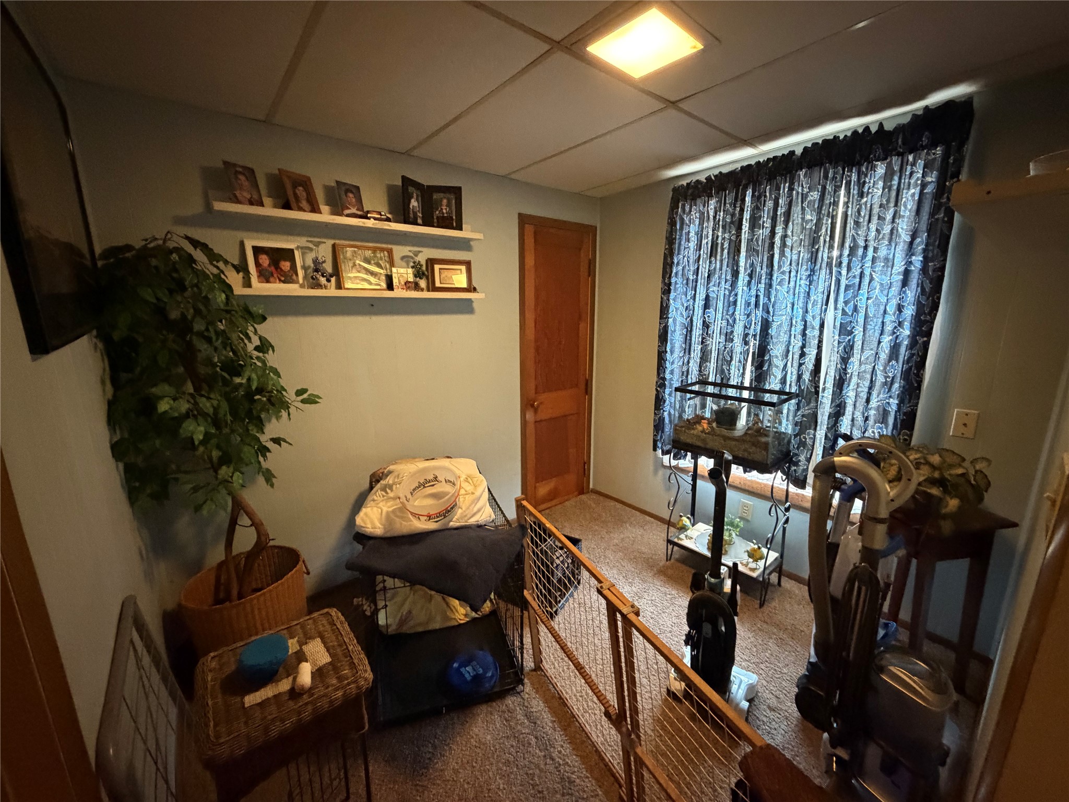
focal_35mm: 14
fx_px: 432
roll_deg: +0.5
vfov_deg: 85.7
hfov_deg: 102.1
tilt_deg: -11.3
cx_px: 534
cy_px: 401
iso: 1250
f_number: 2.2
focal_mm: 2.22
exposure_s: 1/40
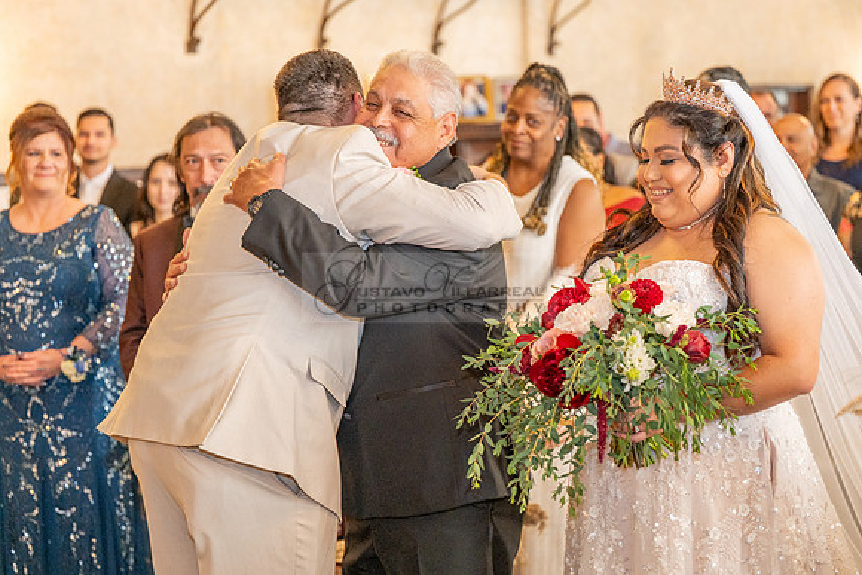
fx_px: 1676
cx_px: 431
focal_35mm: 70
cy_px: 288
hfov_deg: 28.8
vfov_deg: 19.5
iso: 1600
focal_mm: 70
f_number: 2.8
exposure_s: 1/125
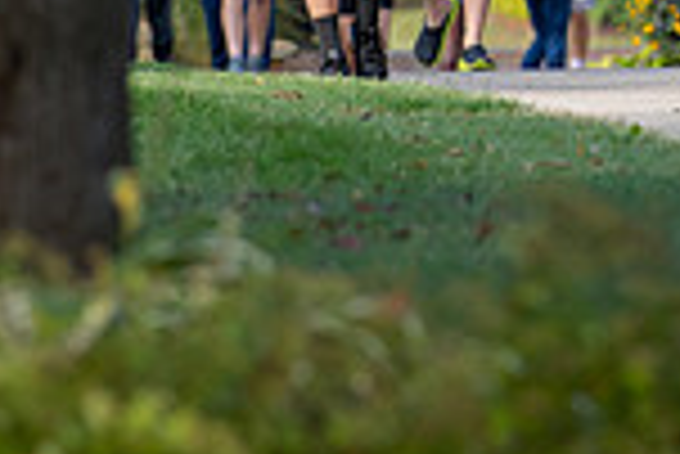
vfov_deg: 1.2
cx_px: 1121
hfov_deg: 1.8
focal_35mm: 1149
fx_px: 21724
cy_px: -339
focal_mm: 300
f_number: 7.1
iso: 500
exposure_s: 1/320
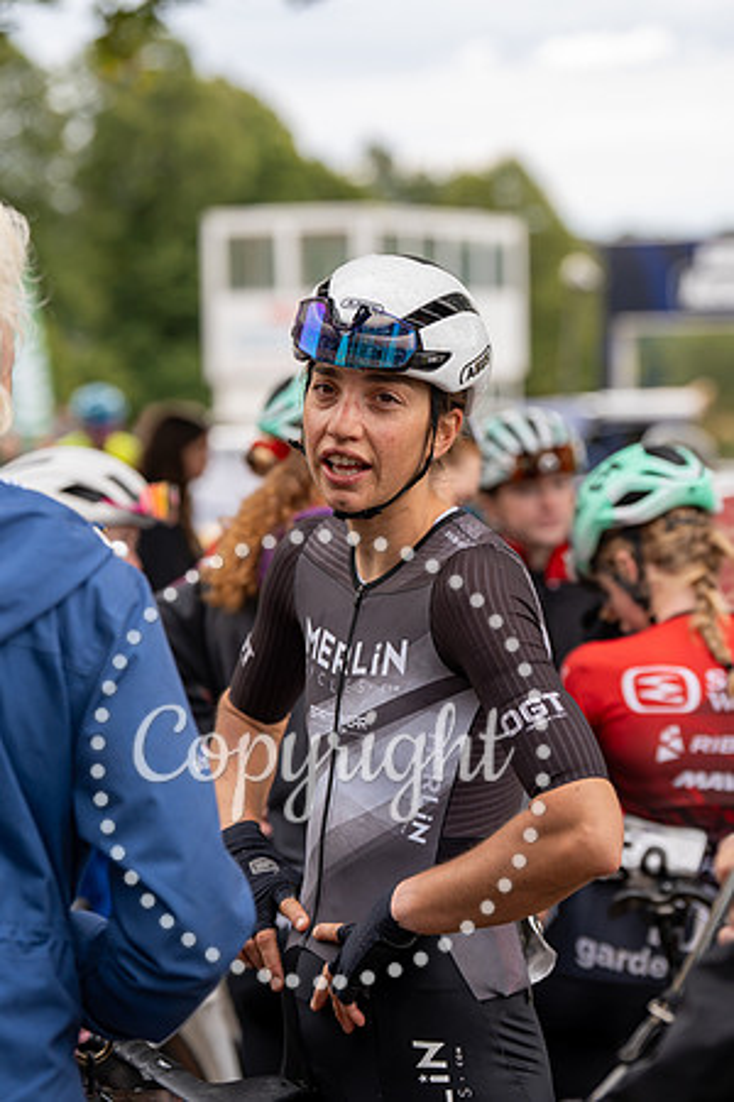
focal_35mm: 106
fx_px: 3242
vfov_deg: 19.3
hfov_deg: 12.9
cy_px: 551
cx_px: 367
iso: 250
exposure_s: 1/1000
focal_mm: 106
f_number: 3.5
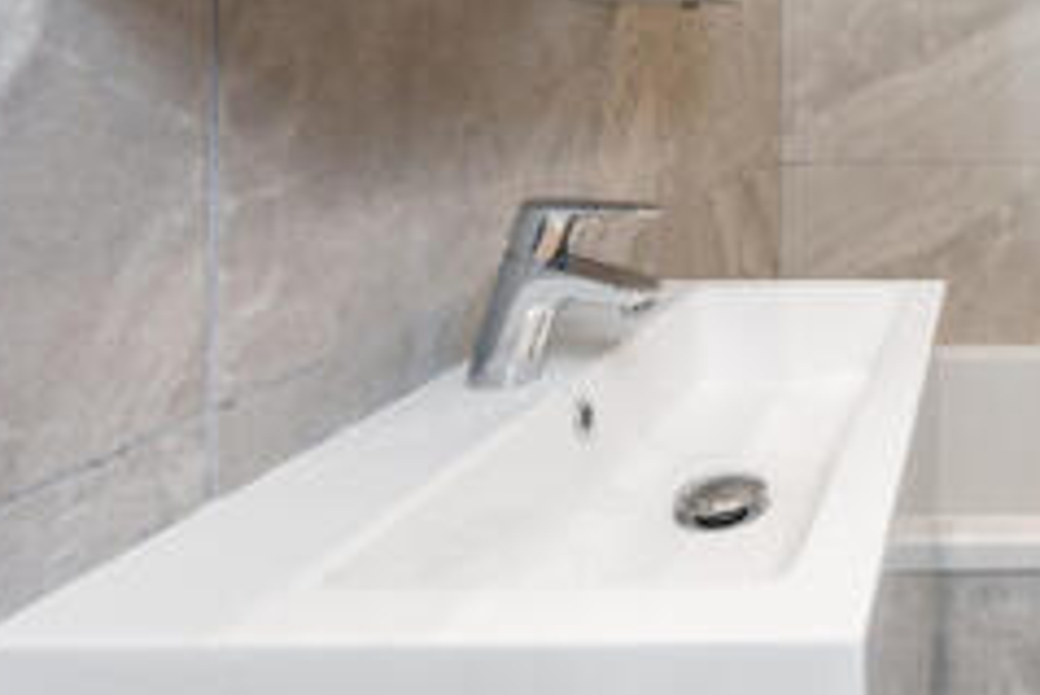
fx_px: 867
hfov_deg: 51.2
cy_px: 59
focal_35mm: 30
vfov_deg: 40.1
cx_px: 1014
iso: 200
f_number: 8
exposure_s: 1/15
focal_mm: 15
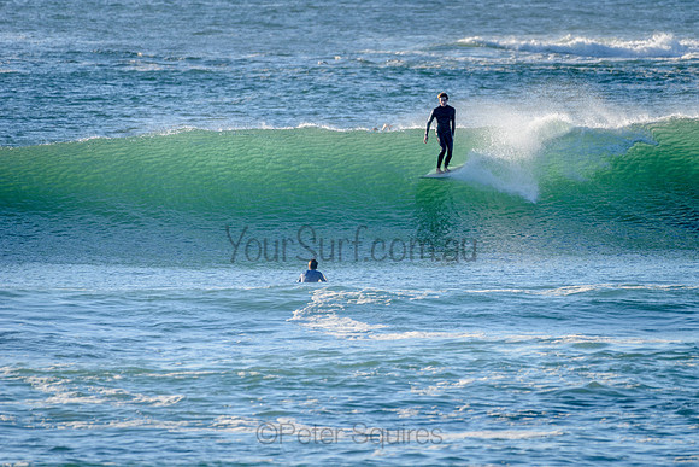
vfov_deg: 2.3
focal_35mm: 605
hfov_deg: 3.4
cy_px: 185
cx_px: 423
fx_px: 11741
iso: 220
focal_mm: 500
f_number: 5.6
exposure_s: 1/1250
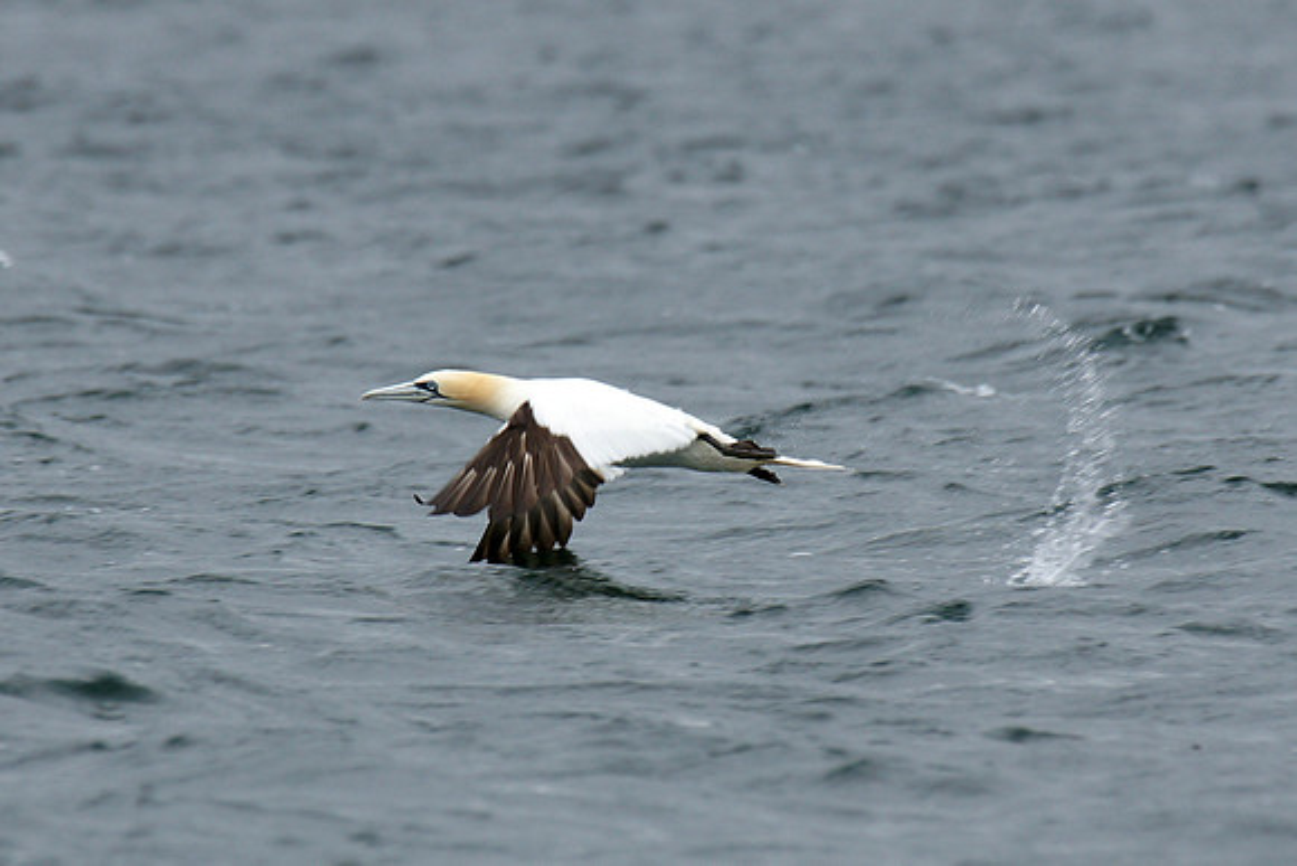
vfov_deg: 2.3
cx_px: 648
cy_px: 433
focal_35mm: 600
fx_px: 21621
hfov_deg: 3.4
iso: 400
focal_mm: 400
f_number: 6.3
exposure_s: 1/500
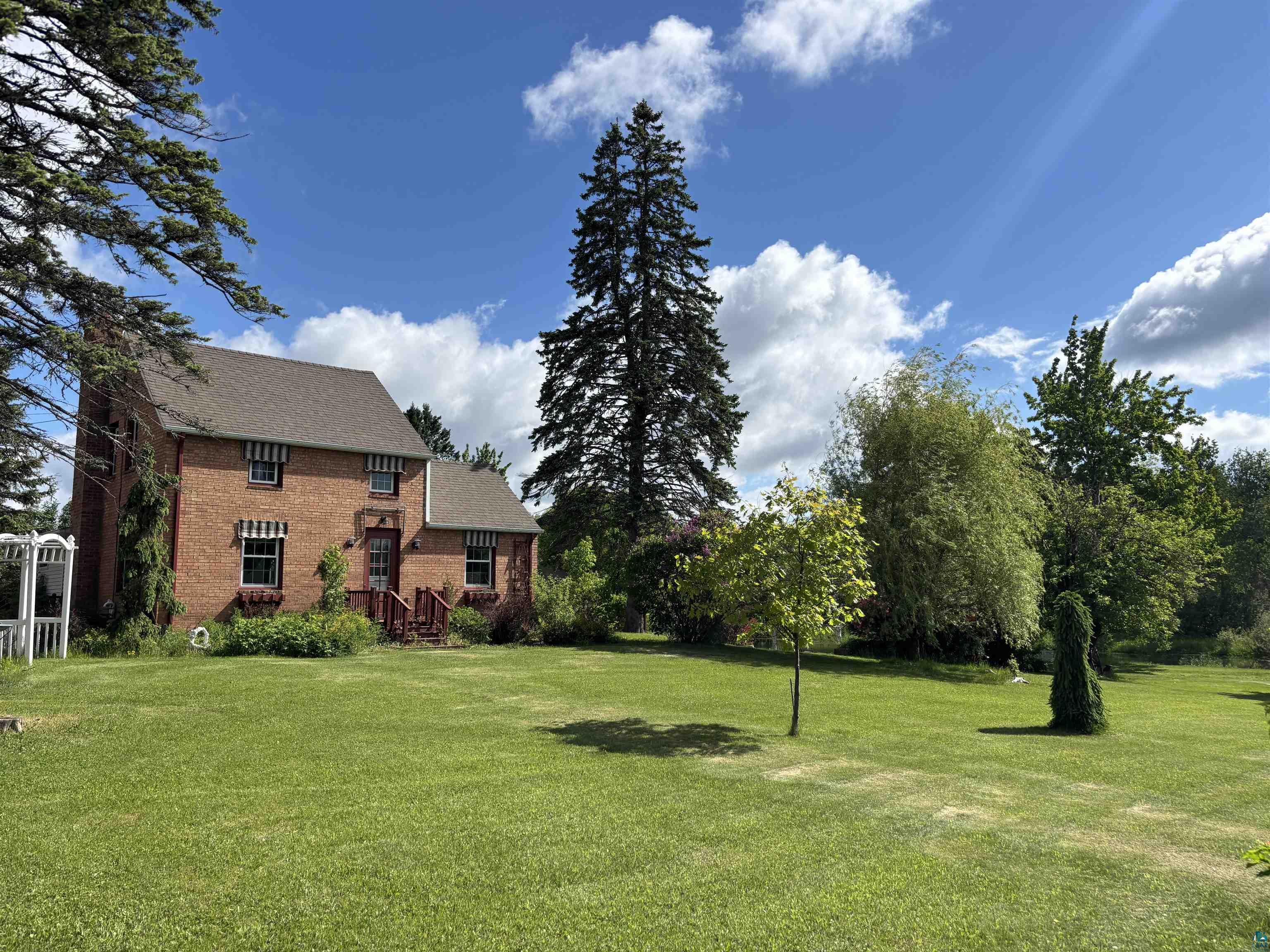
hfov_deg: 67.3
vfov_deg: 53.1
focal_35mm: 26
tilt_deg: +7.0
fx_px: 954
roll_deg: +0.2
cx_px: 635
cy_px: 476
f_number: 1.6
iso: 50
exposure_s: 1/3937
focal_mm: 5.96
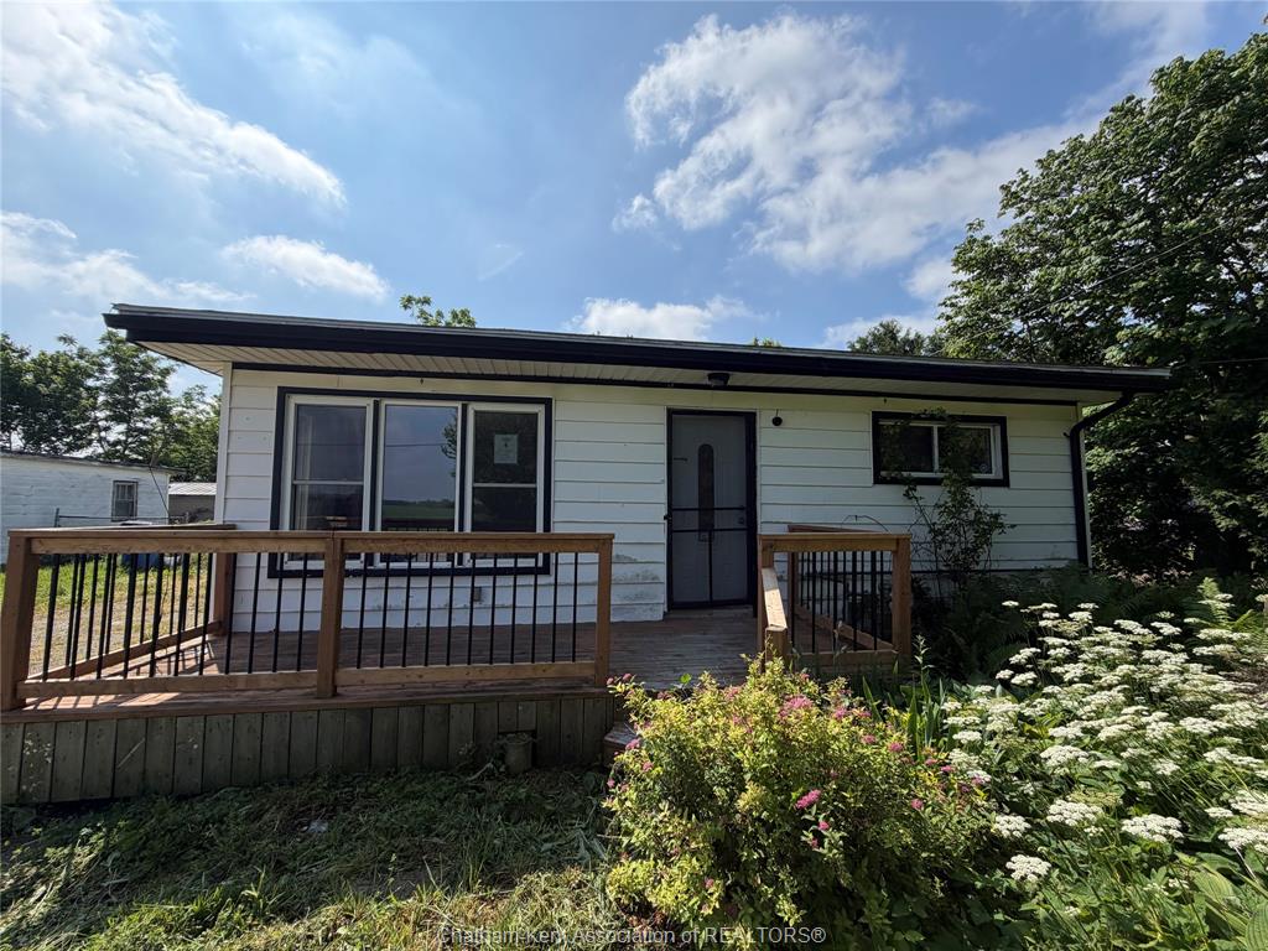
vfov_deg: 85.7
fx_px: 513
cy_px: 476
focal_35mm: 14
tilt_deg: +3.3
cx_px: 634
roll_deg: +0.0
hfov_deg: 102.1
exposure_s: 1/1399
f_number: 2.2
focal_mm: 2.22
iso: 25
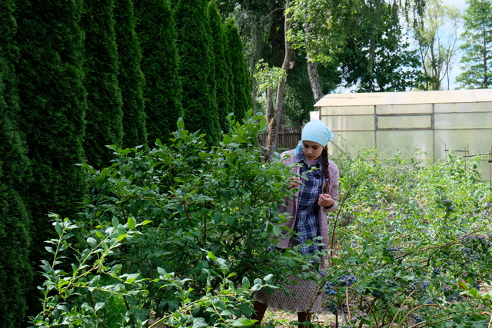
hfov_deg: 43.6
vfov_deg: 29.9
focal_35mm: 45
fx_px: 615
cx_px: 246
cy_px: 164
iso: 400
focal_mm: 30.2
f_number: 8
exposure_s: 1/200
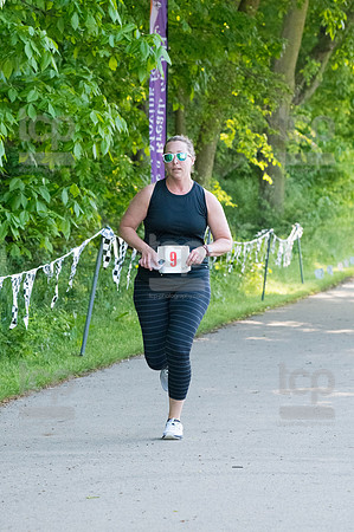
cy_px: 266
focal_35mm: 183
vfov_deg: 11.2
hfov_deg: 7.5
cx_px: 177
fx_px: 2705
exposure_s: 1/1600
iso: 4000
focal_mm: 122
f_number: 5.6
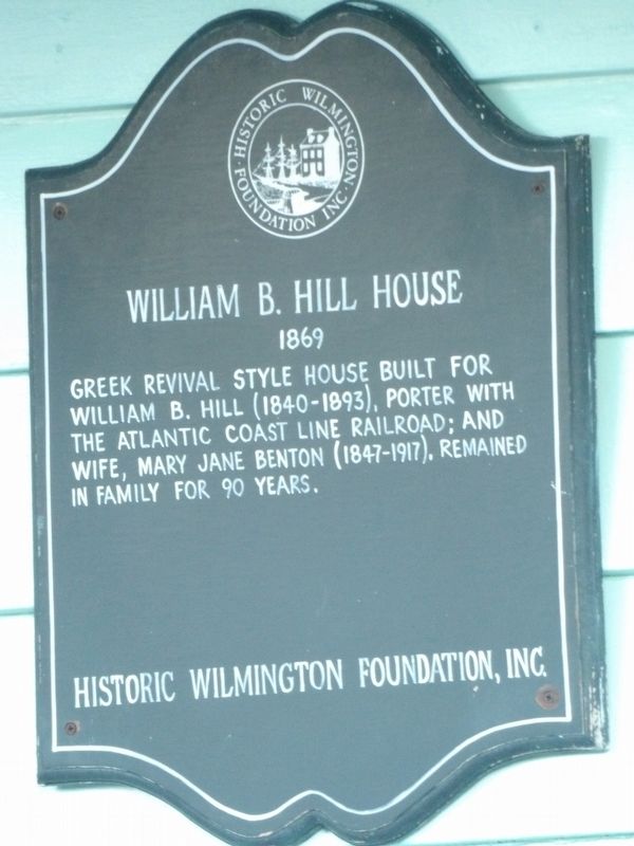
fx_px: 25715
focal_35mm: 1053
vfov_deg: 1.9
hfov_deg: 1.4
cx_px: 317
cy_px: 423
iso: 800
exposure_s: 1/14
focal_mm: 188.8
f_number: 5.7
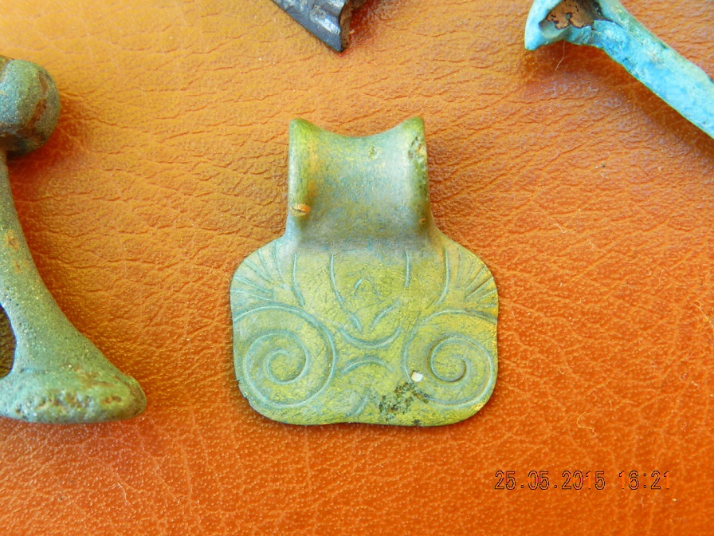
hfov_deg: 28.6
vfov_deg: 21.6
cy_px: 268
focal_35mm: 68
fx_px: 1403
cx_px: 357
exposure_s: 1/40
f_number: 4.7
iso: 160
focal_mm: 12.1
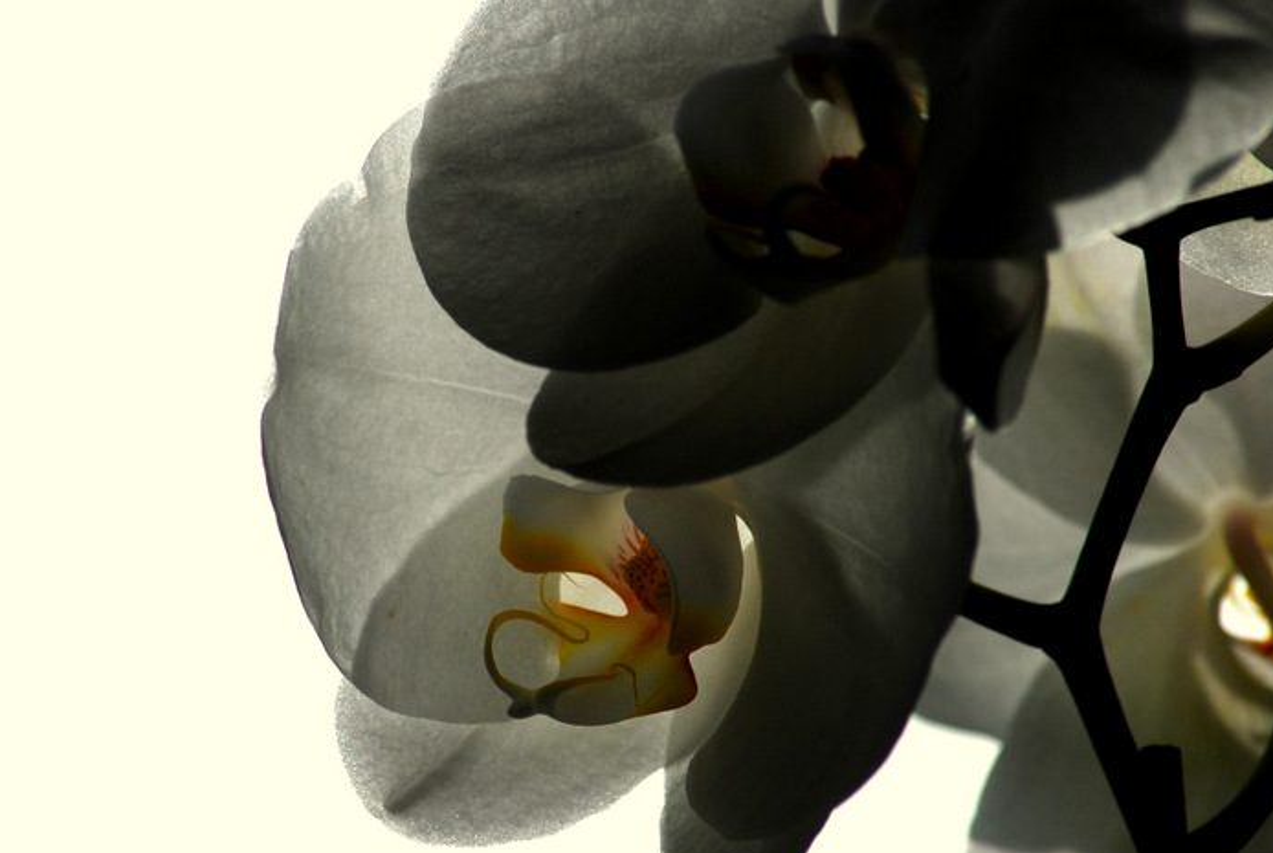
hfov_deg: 5.9
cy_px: 460
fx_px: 12253
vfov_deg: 4.0
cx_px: 547
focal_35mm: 346
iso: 200
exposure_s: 1/3200
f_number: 7.1
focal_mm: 200
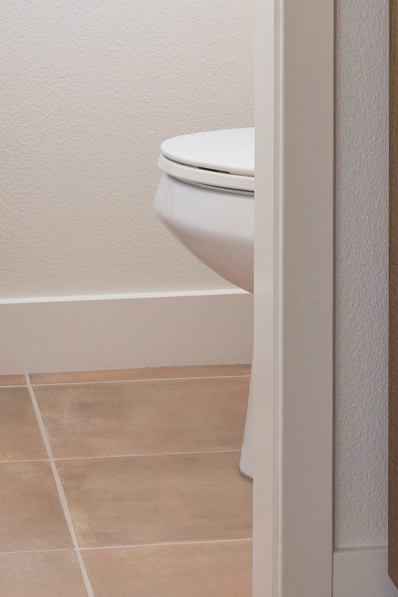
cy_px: -324
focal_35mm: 164
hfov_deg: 8.3
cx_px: 411
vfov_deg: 11.9
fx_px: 2720
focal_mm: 35
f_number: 9
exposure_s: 1/4
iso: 250
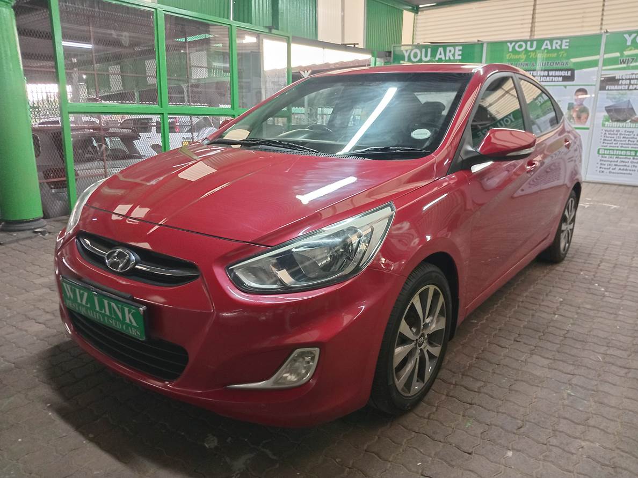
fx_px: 405
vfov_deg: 61.1
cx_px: 319
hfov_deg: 76.4
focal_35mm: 22
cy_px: 239
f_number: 1.8
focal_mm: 3.98
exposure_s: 1/34.5
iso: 200
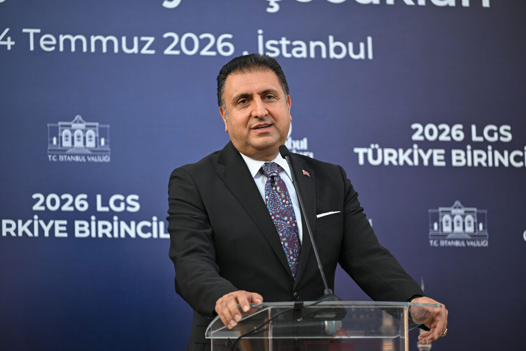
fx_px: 2922
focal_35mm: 200
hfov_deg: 10.3
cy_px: 176
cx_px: 263
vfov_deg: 6.9
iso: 500
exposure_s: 1/640
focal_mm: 200
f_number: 2.8
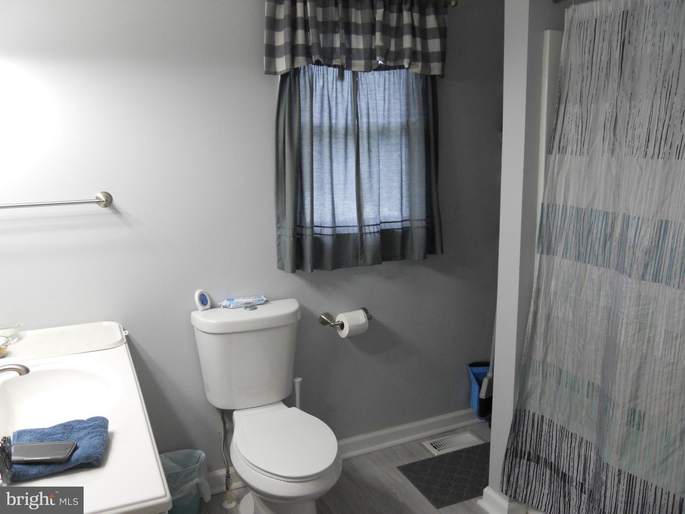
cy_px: 257
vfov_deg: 49.7
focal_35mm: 28
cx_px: 342
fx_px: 554
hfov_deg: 63.4
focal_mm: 5
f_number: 2.7
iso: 400
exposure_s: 1/160
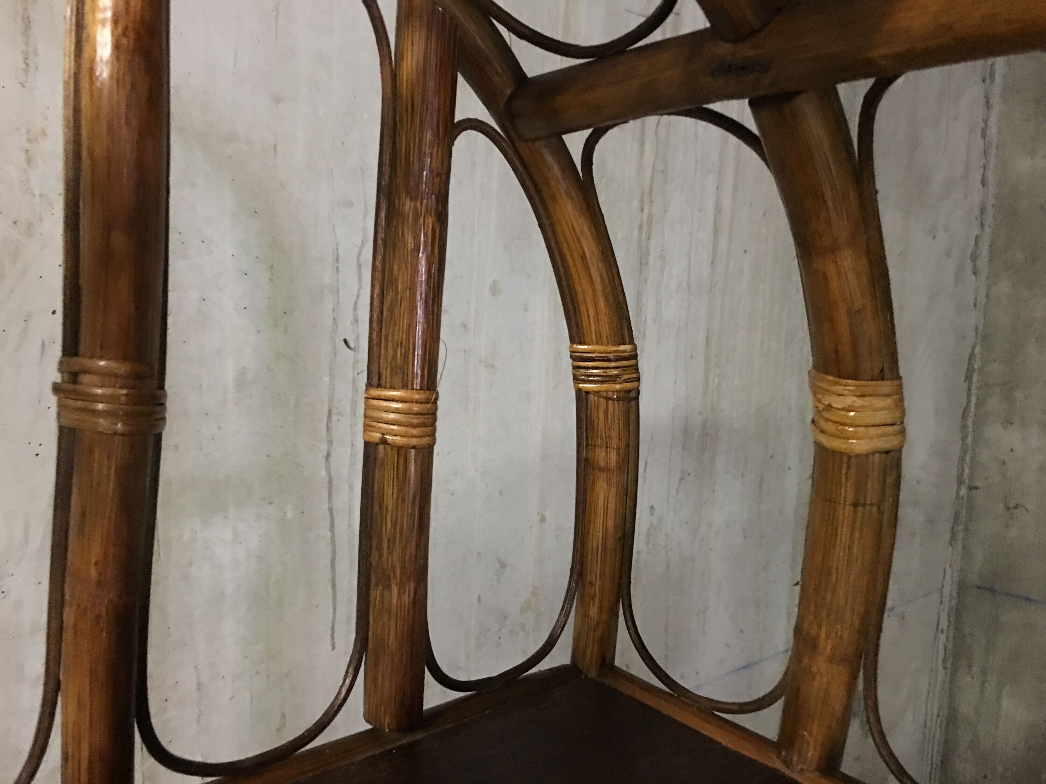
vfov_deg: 48.2
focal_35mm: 29
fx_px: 876
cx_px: 523
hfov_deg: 61.7
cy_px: 392
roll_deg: -2.6
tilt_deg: -5.0
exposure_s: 1/4
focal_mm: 4.15
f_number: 2.2
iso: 125
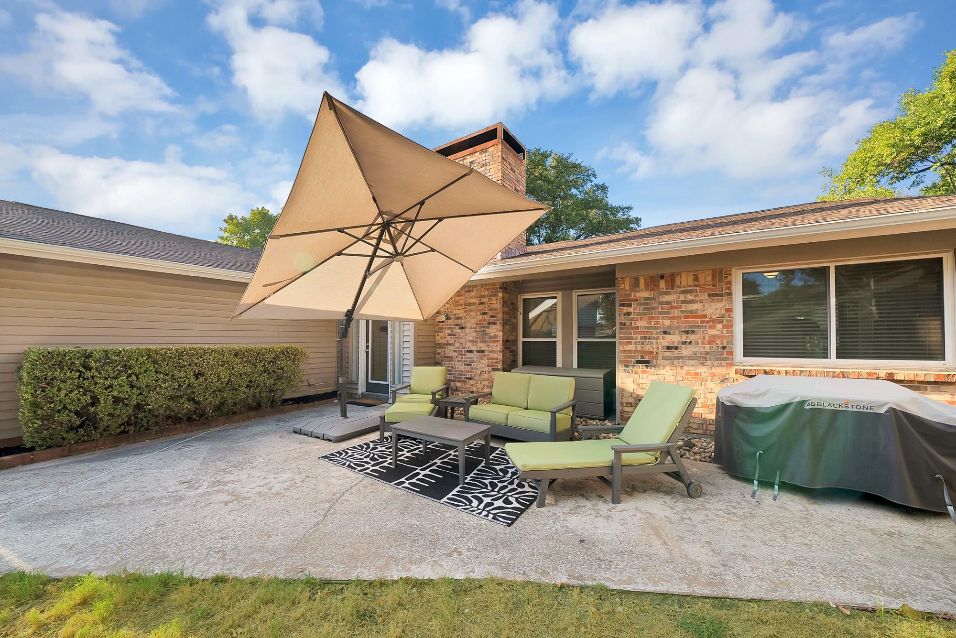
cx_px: 478
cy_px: 319
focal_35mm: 12
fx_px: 319
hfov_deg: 112.6
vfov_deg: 90.1
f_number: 9
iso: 640
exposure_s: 1/250
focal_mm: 12
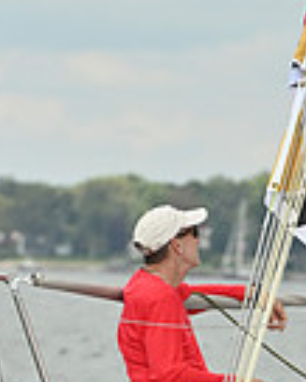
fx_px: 9024
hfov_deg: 1.9
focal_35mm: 798
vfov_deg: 2.4
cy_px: 559
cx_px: 434
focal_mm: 200
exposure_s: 1/1250
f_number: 7.1
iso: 320
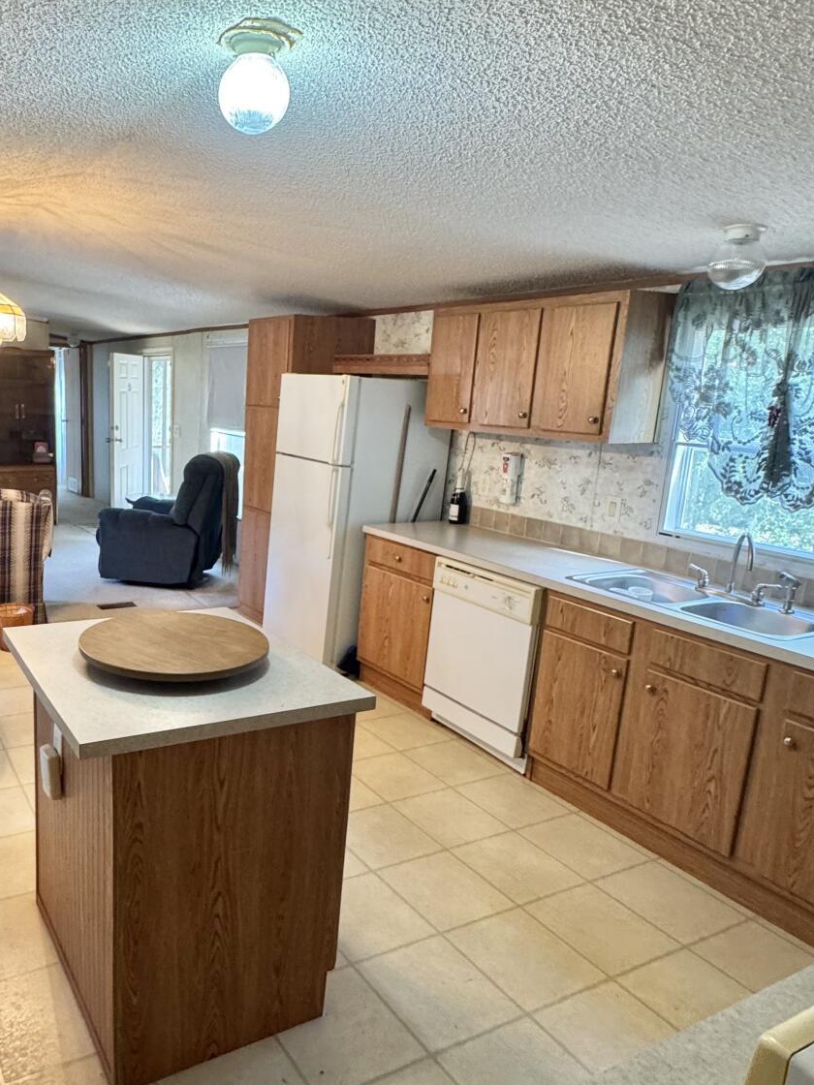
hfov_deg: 52.6
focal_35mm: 25
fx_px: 784
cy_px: 561
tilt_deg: -12.3
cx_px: 208
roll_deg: -1.5
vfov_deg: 69.4
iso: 250
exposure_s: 1/60
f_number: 2.2
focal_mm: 2.22
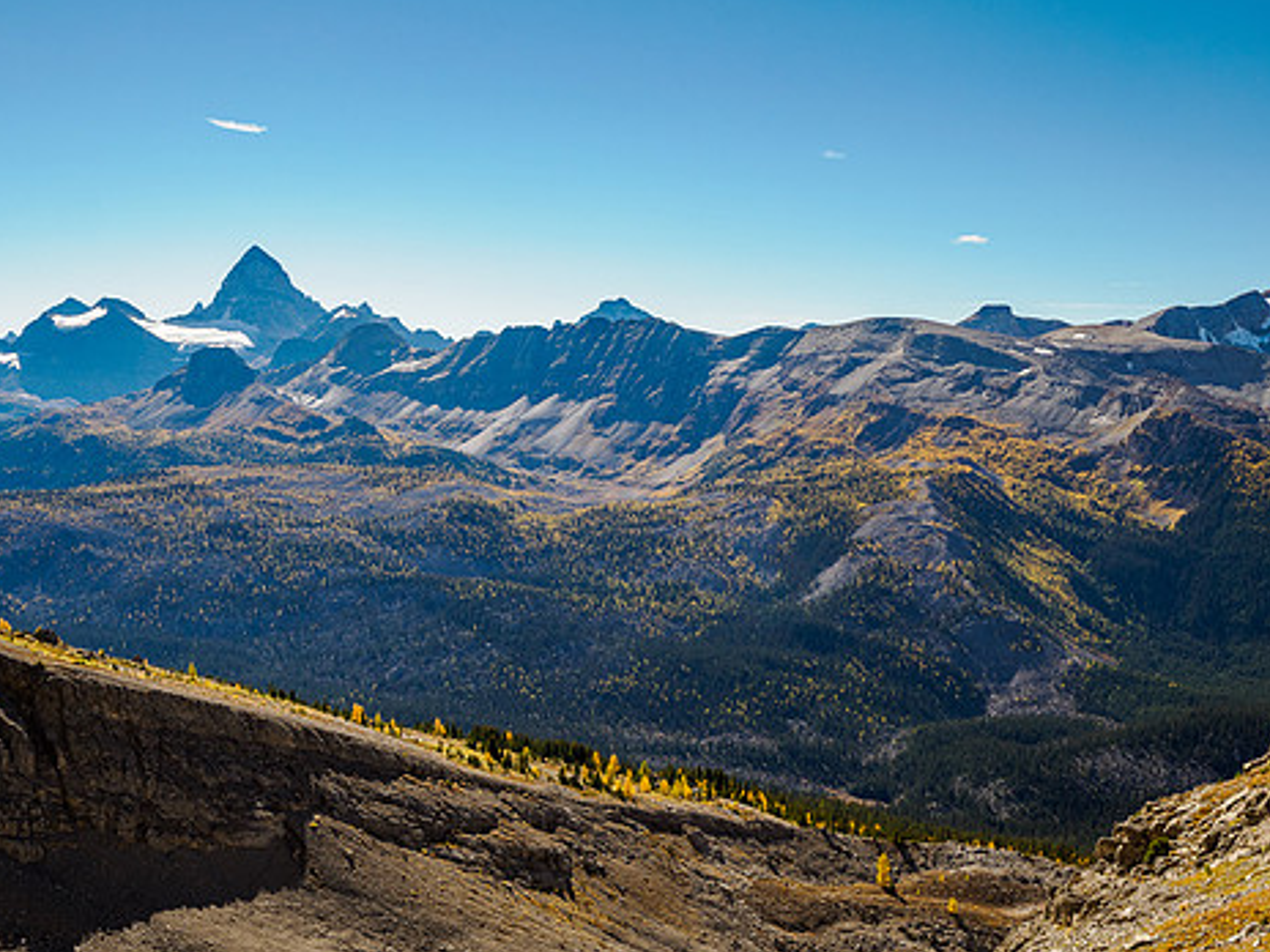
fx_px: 1468
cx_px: 671
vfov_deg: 35.9
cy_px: 518
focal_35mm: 40
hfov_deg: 46.8
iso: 200
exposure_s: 1/160
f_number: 8
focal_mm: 16
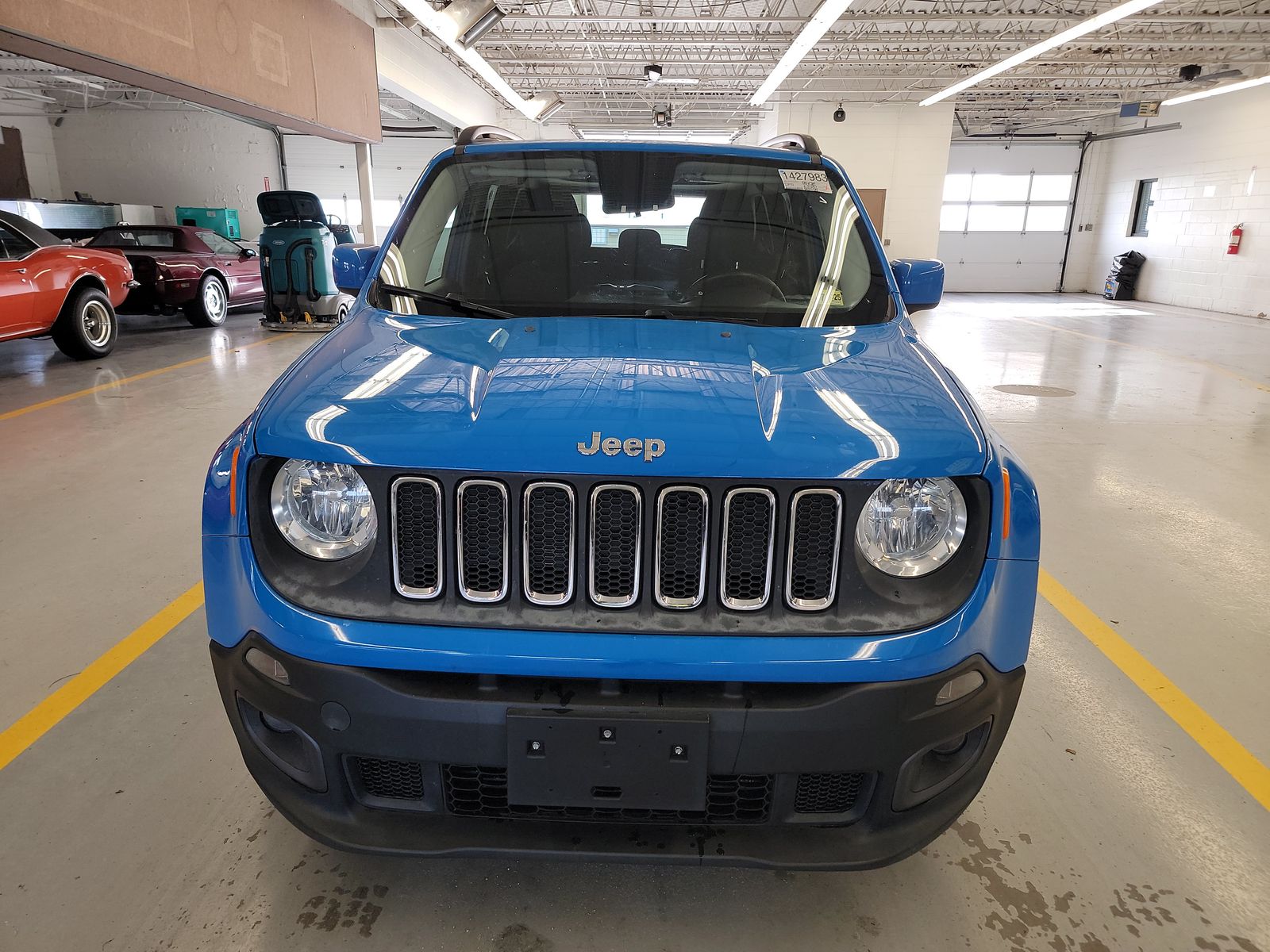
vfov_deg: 56.8
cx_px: 635
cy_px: 476
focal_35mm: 24
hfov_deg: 71.6
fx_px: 881
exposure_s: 1/59
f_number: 1.8
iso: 123
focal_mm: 6.7
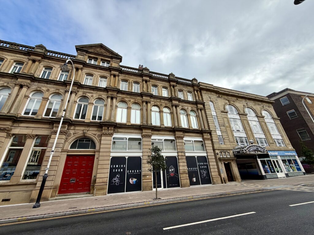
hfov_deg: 102.1
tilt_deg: +24.5
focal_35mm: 14
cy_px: 118
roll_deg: +2.9
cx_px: 157
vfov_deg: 85.7
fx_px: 127
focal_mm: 2.22
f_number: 2.2
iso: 25
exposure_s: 1/770
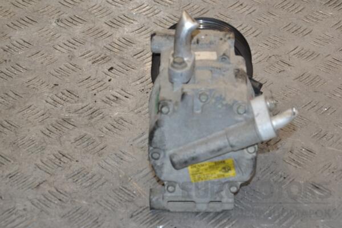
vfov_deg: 13.0
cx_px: 171
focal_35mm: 105
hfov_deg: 19.5
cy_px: 114
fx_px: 997
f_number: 10
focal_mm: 70
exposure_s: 1/200
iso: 800
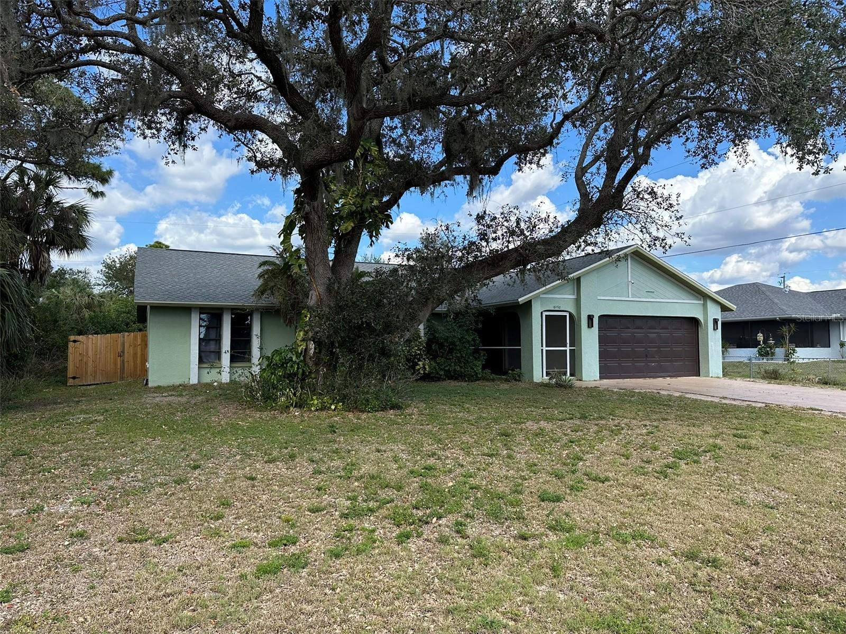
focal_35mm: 24
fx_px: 587
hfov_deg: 71.6
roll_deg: +0.2
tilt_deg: +2.2
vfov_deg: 56.8
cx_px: 423
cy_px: 317
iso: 80
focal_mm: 6.86
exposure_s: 1/2110
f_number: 1.78
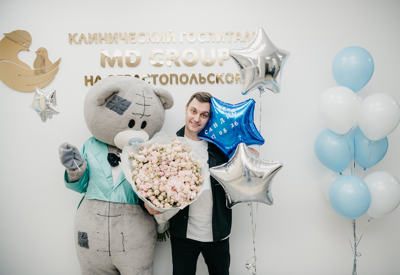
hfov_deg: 58.4
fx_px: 357
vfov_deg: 42.2
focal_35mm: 32
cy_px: 132
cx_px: 214
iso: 400
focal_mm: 30
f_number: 4
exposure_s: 1/160
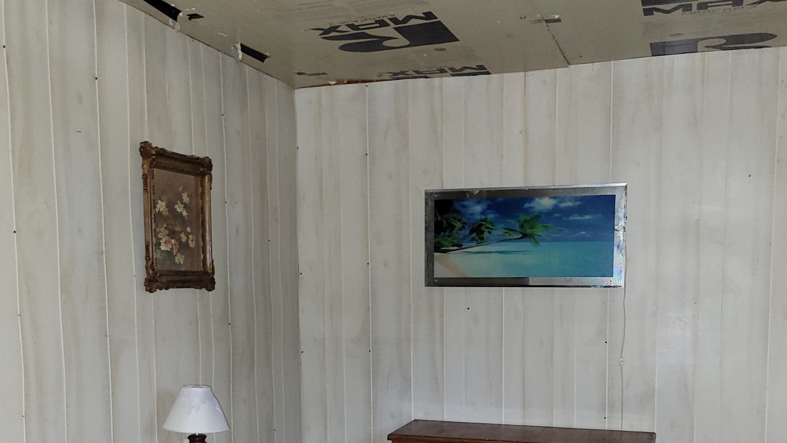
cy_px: 360
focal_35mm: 39
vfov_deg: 29.7
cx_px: 425
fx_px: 814
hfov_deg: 51.5
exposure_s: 1/9.99
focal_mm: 5.4
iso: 250
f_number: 1.8
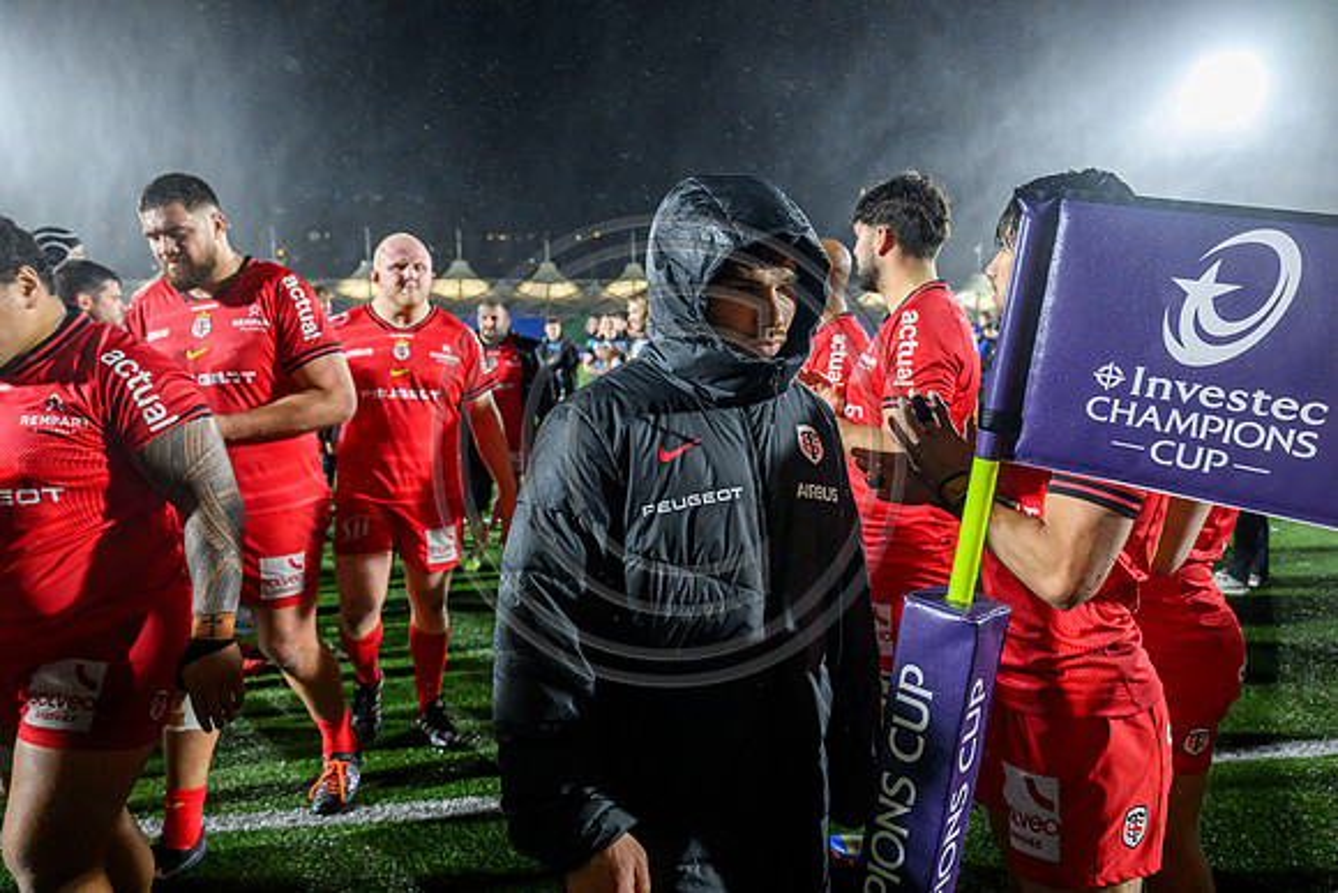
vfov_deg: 49.6
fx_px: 967
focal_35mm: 26
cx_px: 669
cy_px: 446
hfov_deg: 69.4
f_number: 4.5
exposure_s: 1/640
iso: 5000
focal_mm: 26
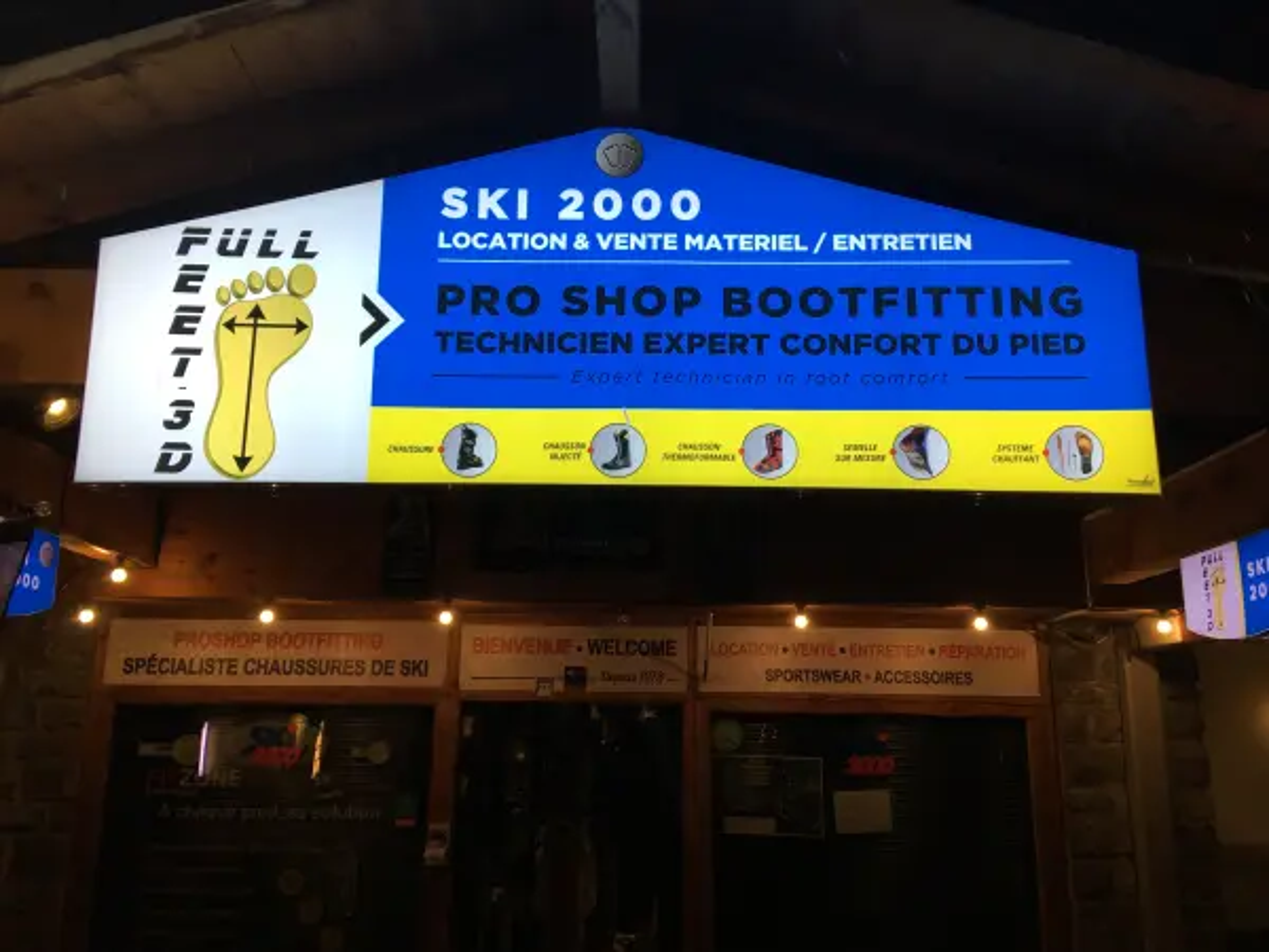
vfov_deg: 48.2
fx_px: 1063
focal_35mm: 29
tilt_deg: +14.4
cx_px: 634
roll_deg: +1.2
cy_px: 476
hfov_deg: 61.7
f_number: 2.2
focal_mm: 4.15
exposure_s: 1/100
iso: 32
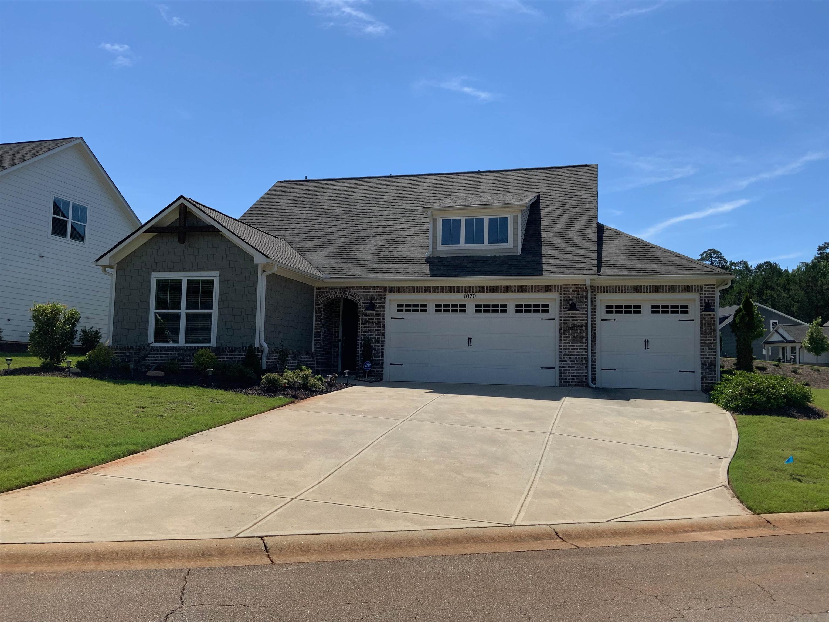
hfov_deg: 61.7
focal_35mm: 29
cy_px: 311
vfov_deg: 48.2
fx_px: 695
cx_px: 414
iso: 20
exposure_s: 1/2538
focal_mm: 3
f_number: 1.8
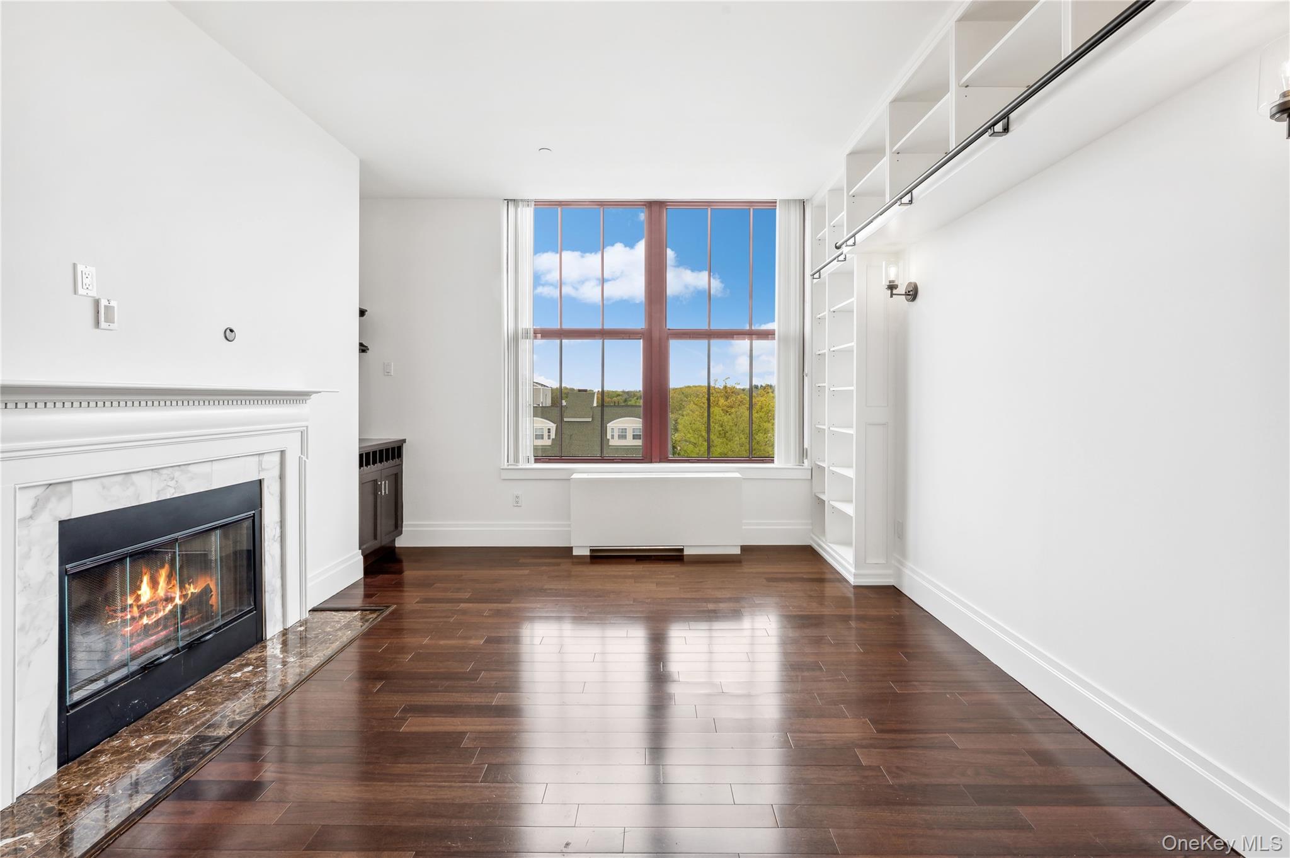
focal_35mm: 14
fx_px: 501
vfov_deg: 81.1
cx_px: 645
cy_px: 429
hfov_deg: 104.3
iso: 200
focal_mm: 14
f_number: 11
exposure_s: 1/20
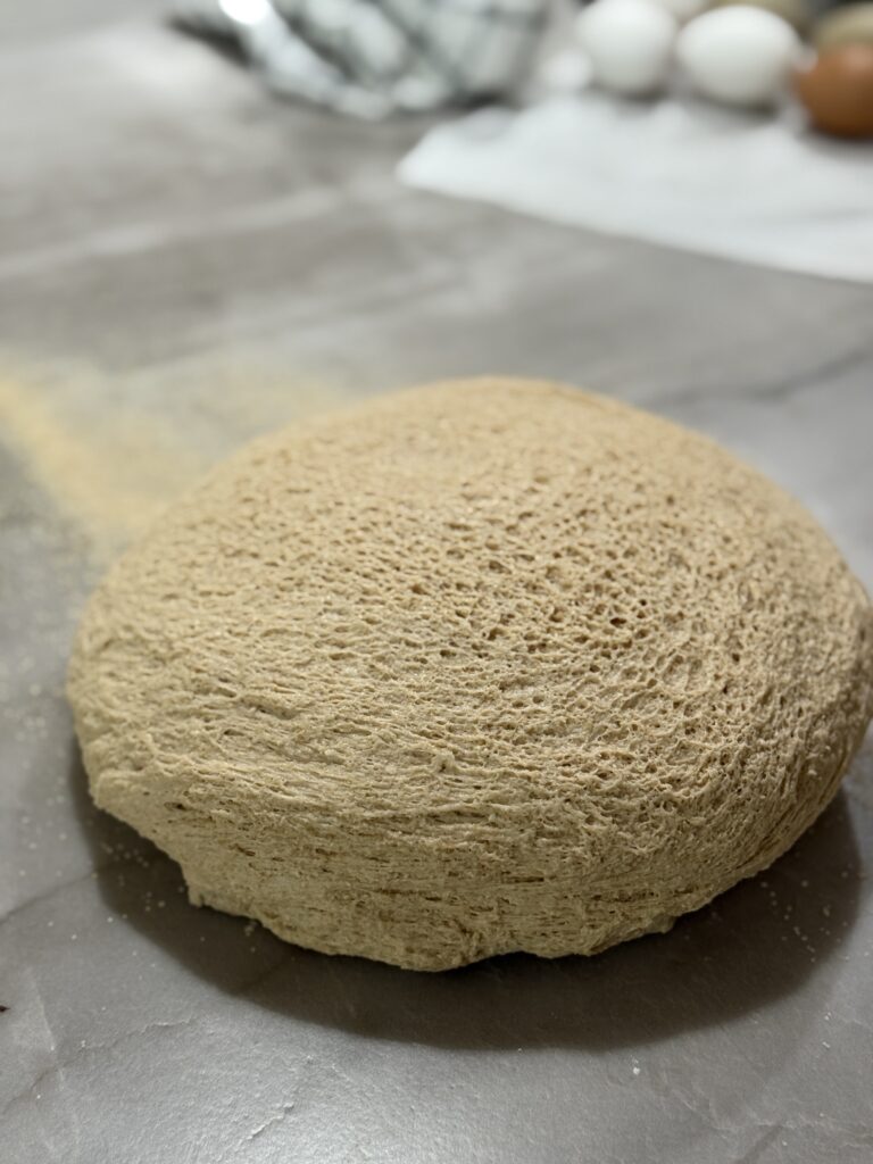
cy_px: 582
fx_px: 1614
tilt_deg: -36.3
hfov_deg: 30.3
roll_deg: -1.2
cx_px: 436
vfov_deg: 39.7
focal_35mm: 48
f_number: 1.78
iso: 250
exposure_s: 1/40
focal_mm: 6.76
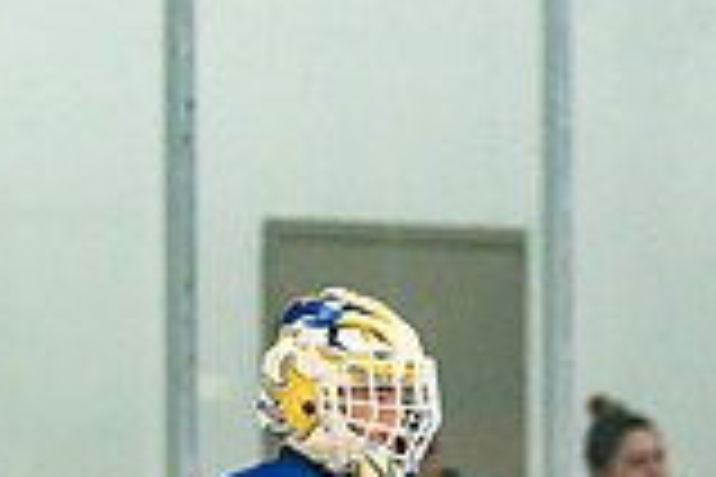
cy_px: 805
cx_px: 326
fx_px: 10242
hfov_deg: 4.0
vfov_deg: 2.7
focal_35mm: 515
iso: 3200
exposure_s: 1/1250
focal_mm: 129
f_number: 2.8
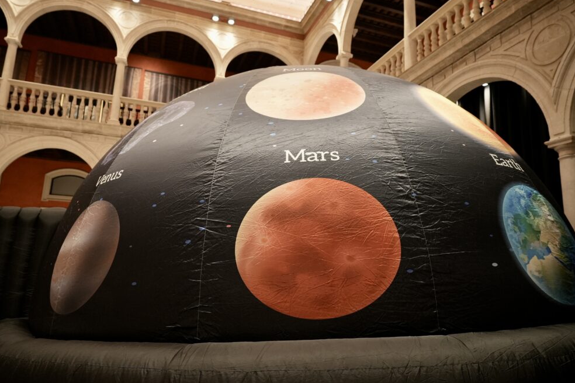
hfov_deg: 71.5
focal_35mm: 25
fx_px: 399
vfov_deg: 51.3
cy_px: 185
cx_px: 290
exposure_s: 1/250
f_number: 3.2
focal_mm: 24
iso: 2000
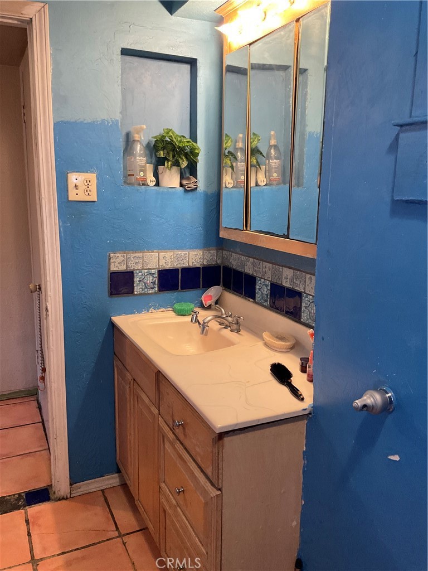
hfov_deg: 48.2
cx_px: 214
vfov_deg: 61.7
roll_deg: -0.9
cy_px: 286
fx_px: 478
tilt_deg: -12.0
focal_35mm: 29
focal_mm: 3
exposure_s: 1/60
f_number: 1.8
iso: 160
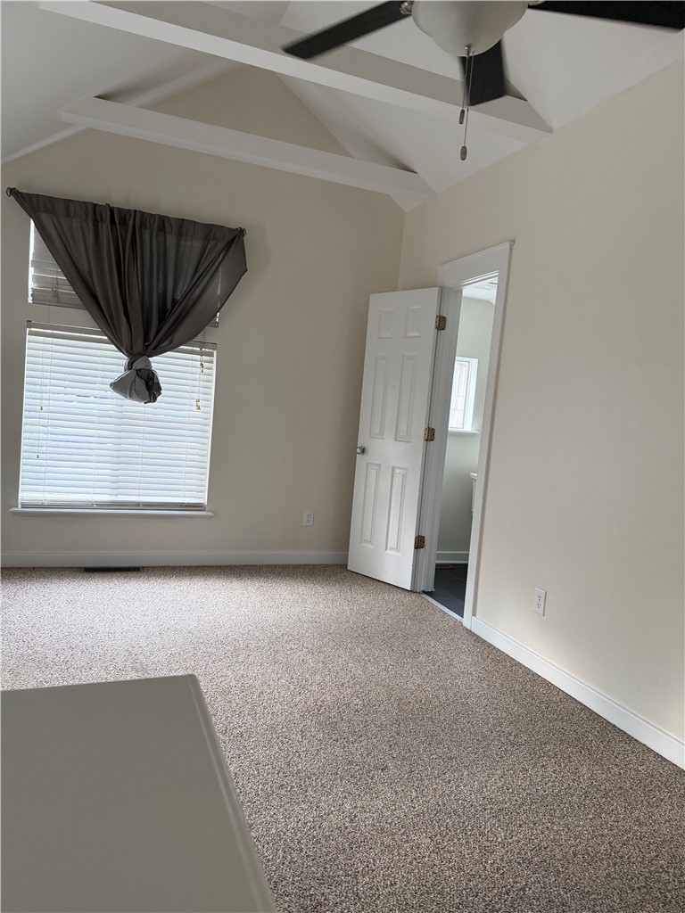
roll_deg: -4.8
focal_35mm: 24
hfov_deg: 56.8
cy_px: 456
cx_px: 342
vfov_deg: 71.6
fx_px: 633
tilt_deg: -4.6
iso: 200
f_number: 1.78
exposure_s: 1/176
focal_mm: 6.76
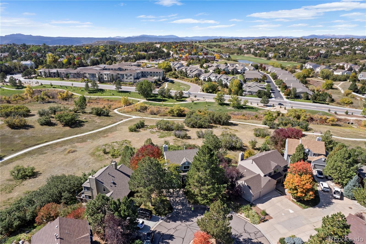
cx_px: 183
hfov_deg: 78.6
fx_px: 224
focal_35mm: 22
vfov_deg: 57.2
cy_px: 122
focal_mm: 8.38
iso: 140
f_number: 2.8
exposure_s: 1/1250
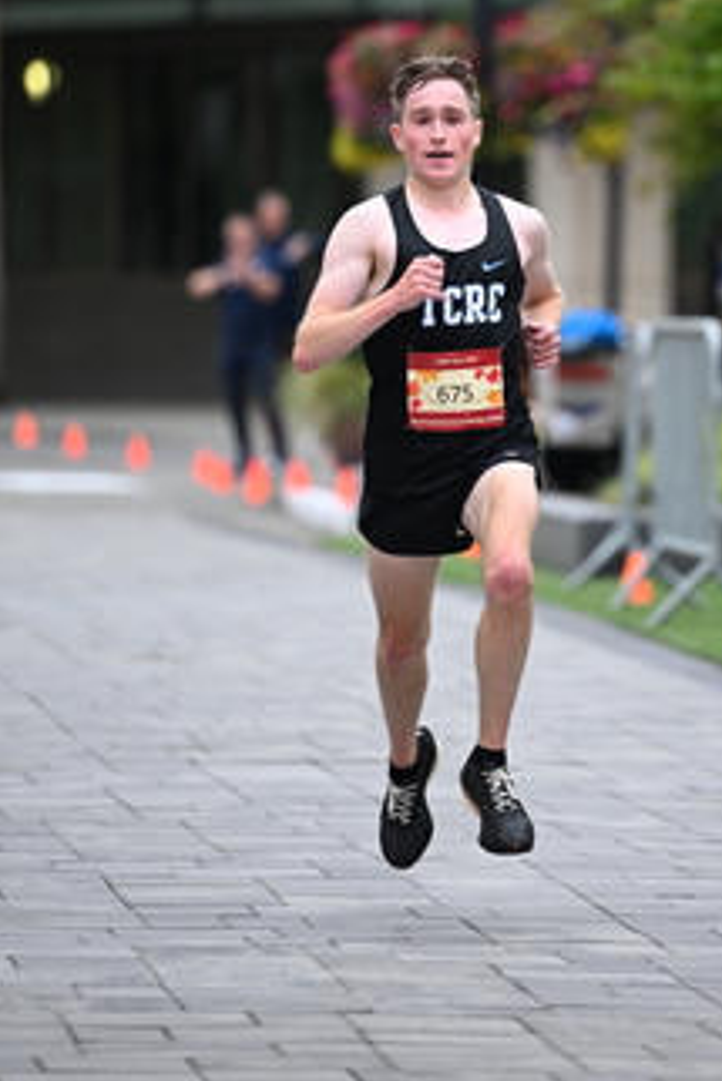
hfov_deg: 4.4
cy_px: 218
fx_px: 9495
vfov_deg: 6.5
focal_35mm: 316
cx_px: 559
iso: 1600
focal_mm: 185
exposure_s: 1/1000
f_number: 2.8
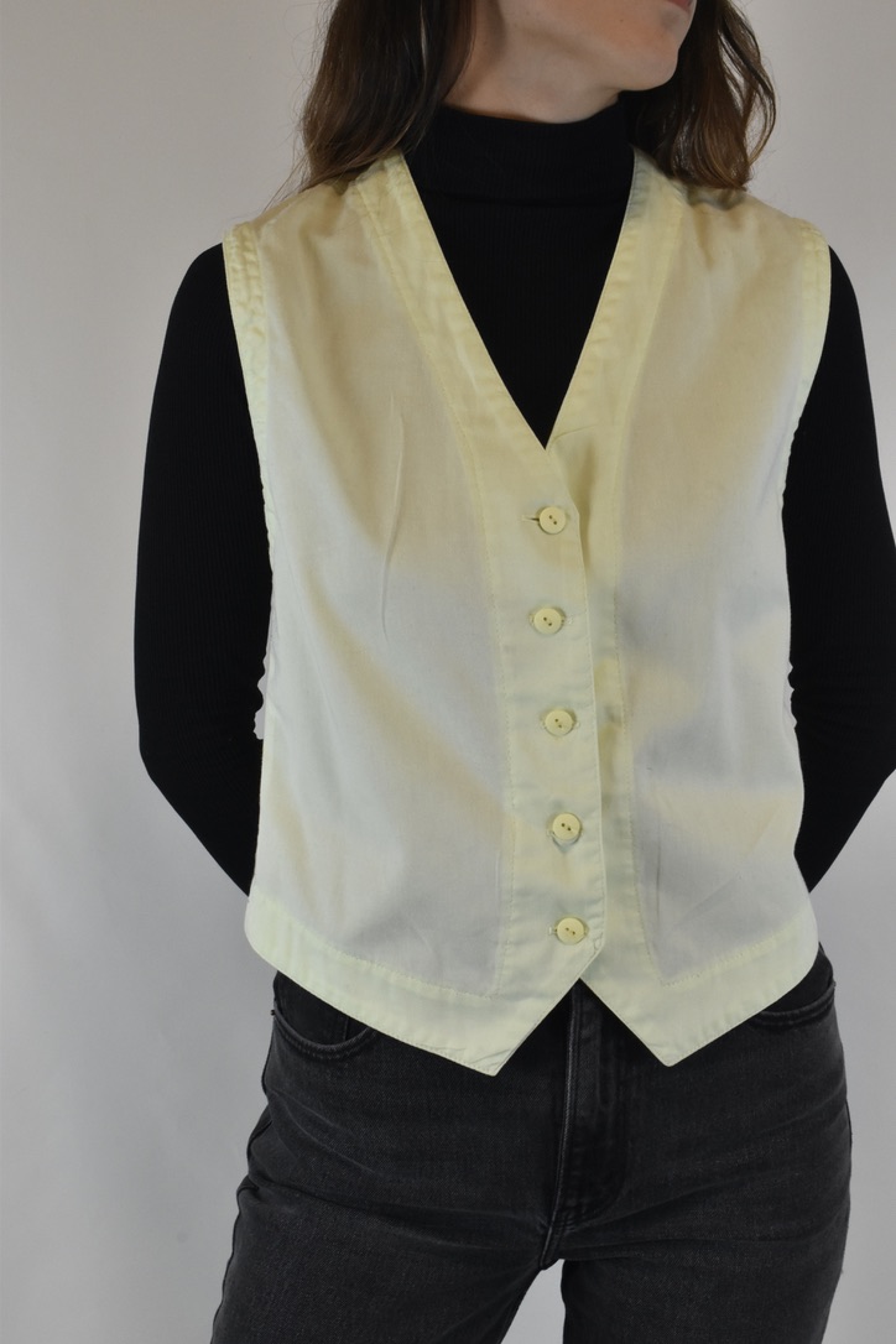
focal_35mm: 57
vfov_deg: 35.1
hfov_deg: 23.8
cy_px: 672
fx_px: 2128
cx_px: 448
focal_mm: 38
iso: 1600
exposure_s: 1/60
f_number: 16
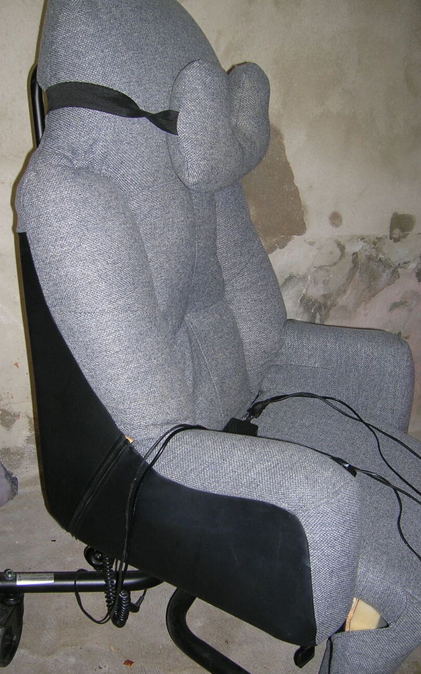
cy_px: 340
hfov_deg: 34.4
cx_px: 202
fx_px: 679
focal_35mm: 37
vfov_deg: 52.8
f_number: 2.9
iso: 50
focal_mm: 5.7
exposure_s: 1/60.1
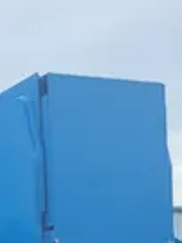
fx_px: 990
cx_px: -227
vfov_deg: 12.3
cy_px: 494
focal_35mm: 141
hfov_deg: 9.5
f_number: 1.8
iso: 40
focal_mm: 5.4
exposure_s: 1/481
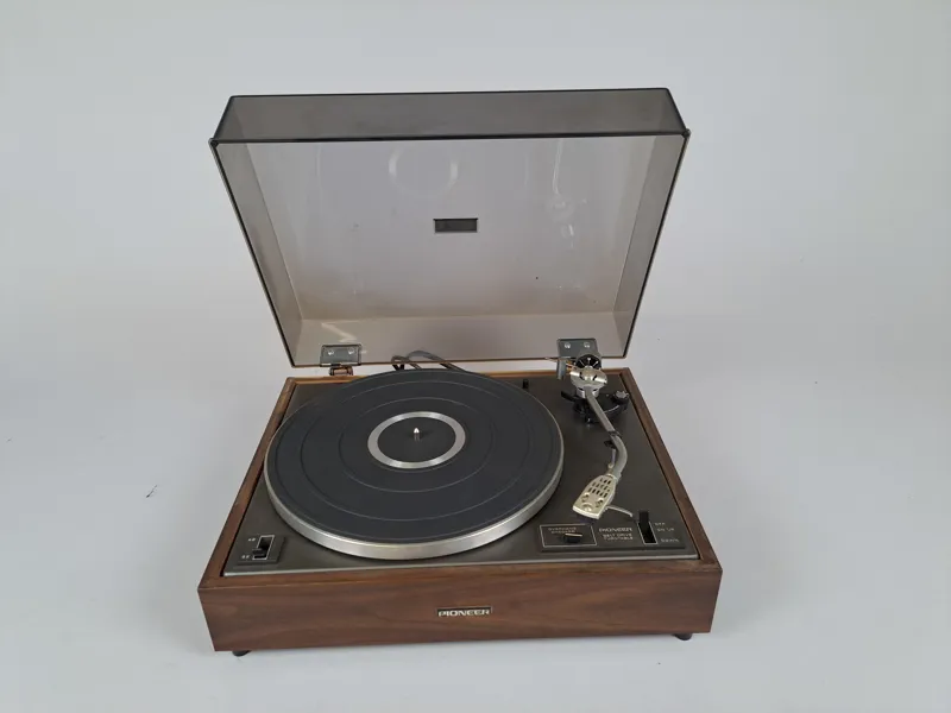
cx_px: 476
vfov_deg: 56.8
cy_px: 356
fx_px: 659
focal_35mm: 24
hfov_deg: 71.6
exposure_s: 1/50
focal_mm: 5.23
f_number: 1.8
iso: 64
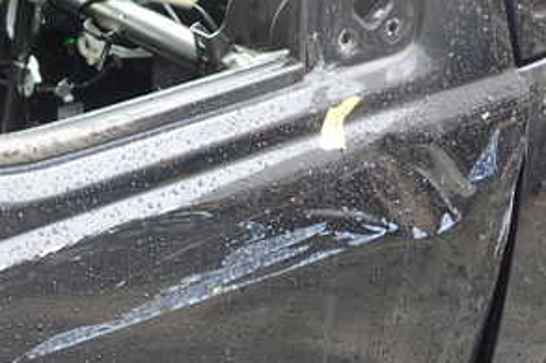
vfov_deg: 20.9
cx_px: 4
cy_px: 313
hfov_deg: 29.4
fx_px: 970
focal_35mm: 64
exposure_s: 1/80
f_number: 2.3
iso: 100
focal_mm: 5.4
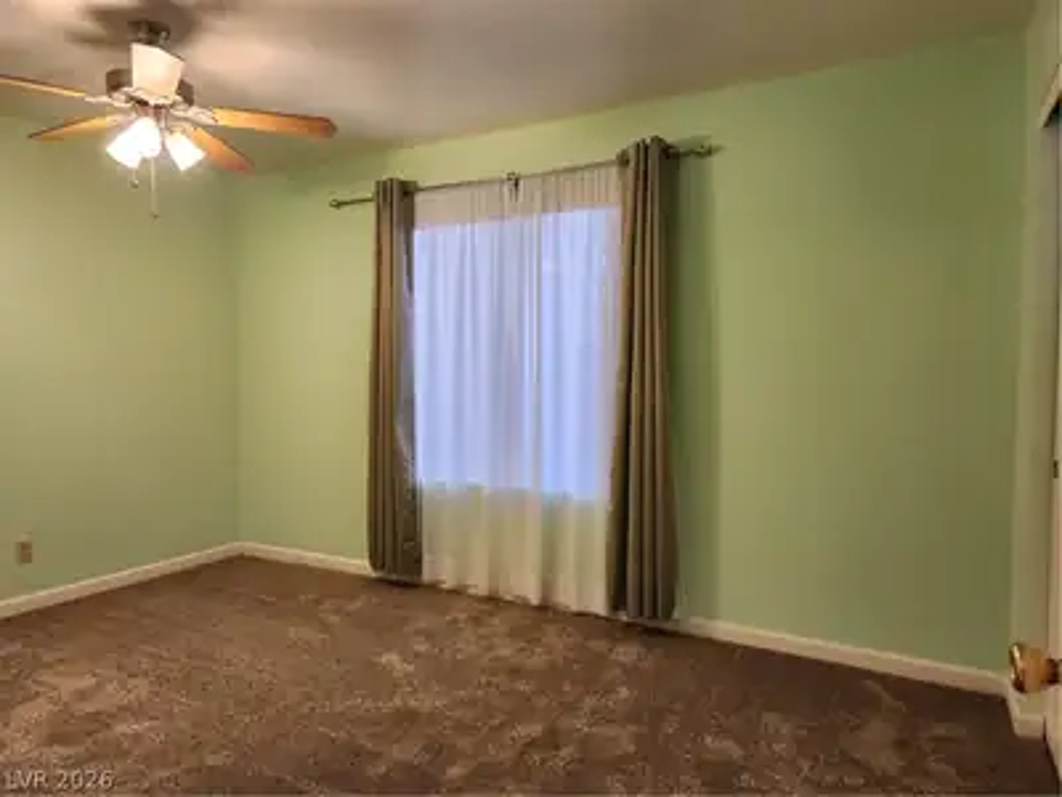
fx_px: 706
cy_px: 398
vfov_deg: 58.9
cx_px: 531
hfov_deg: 73.9
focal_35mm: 23
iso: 200
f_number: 1.8
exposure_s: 1/120
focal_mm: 5.4
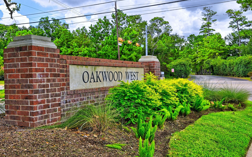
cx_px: 107
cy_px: 78
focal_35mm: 36
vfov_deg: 35.3
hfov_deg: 53.8
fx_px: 247
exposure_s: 1/200
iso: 400
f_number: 8
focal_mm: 30
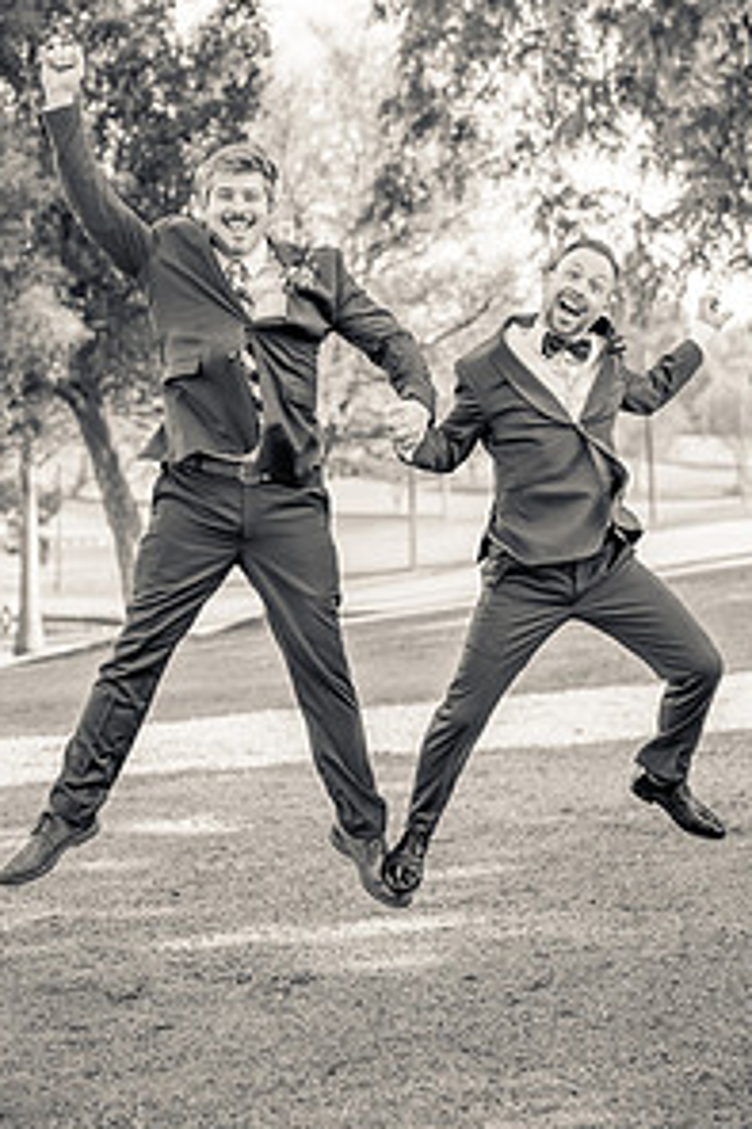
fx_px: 2384
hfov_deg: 17.9
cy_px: 336
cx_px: 397
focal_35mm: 76
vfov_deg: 26.4
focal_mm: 50
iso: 320
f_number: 2
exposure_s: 1/2000
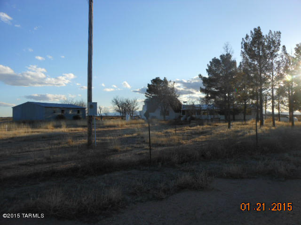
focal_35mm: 28
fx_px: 243
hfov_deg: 63.4
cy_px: 112
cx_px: 150
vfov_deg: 49.7
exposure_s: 1/640
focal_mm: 5
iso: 80
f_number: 3.7
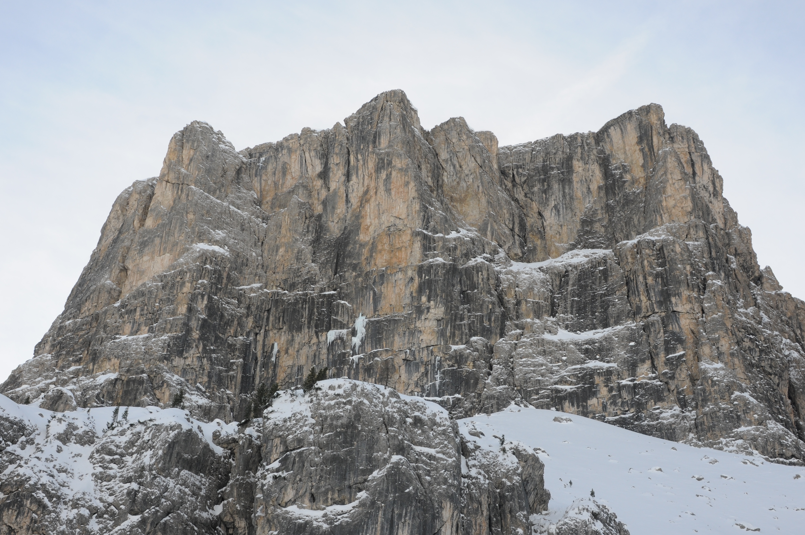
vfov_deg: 26.4
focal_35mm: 51
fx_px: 1139
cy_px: 310
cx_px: 395
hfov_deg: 38.9
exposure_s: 1/250
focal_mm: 28
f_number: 8
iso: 200
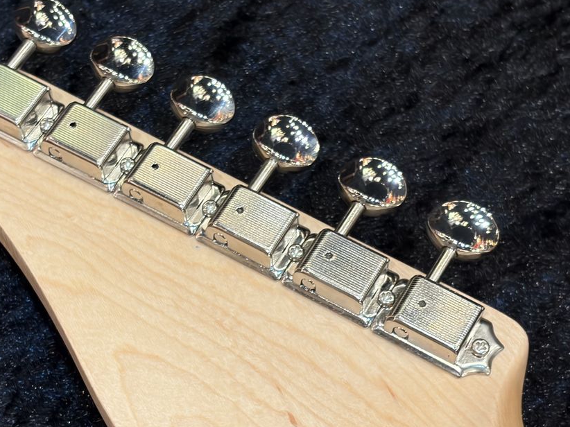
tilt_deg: -63.4
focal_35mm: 81
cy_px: 262
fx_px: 1333
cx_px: 215
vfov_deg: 18.2
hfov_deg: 24.1
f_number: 1.6
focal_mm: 5.96
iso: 80
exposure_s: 1/60
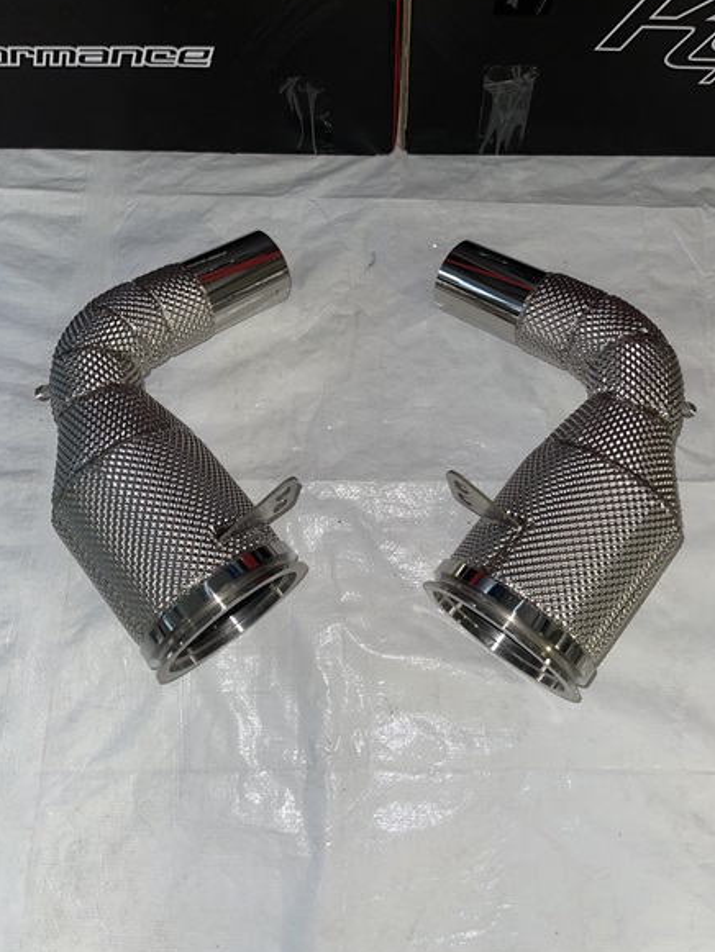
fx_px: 716
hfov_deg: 53.1
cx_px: 365
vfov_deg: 67.3
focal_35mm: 26
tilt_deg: -74.4
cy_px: 470
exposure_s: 1/17
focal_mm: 5.1
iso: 32
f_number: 1.6
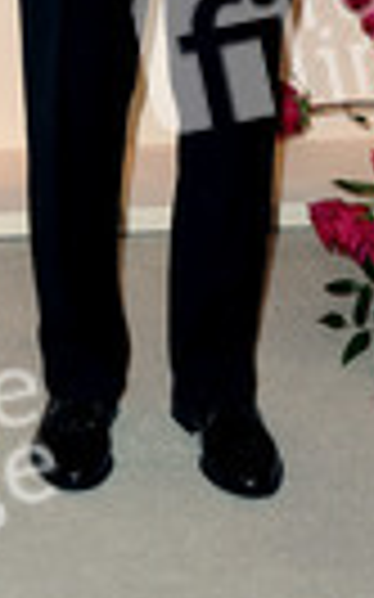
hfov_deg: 7.6
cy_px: -198
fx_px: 2808
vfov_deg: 11.8
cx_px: -43
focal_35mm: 172
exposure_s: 1/200
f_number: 6.3
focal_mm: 56
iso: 1600
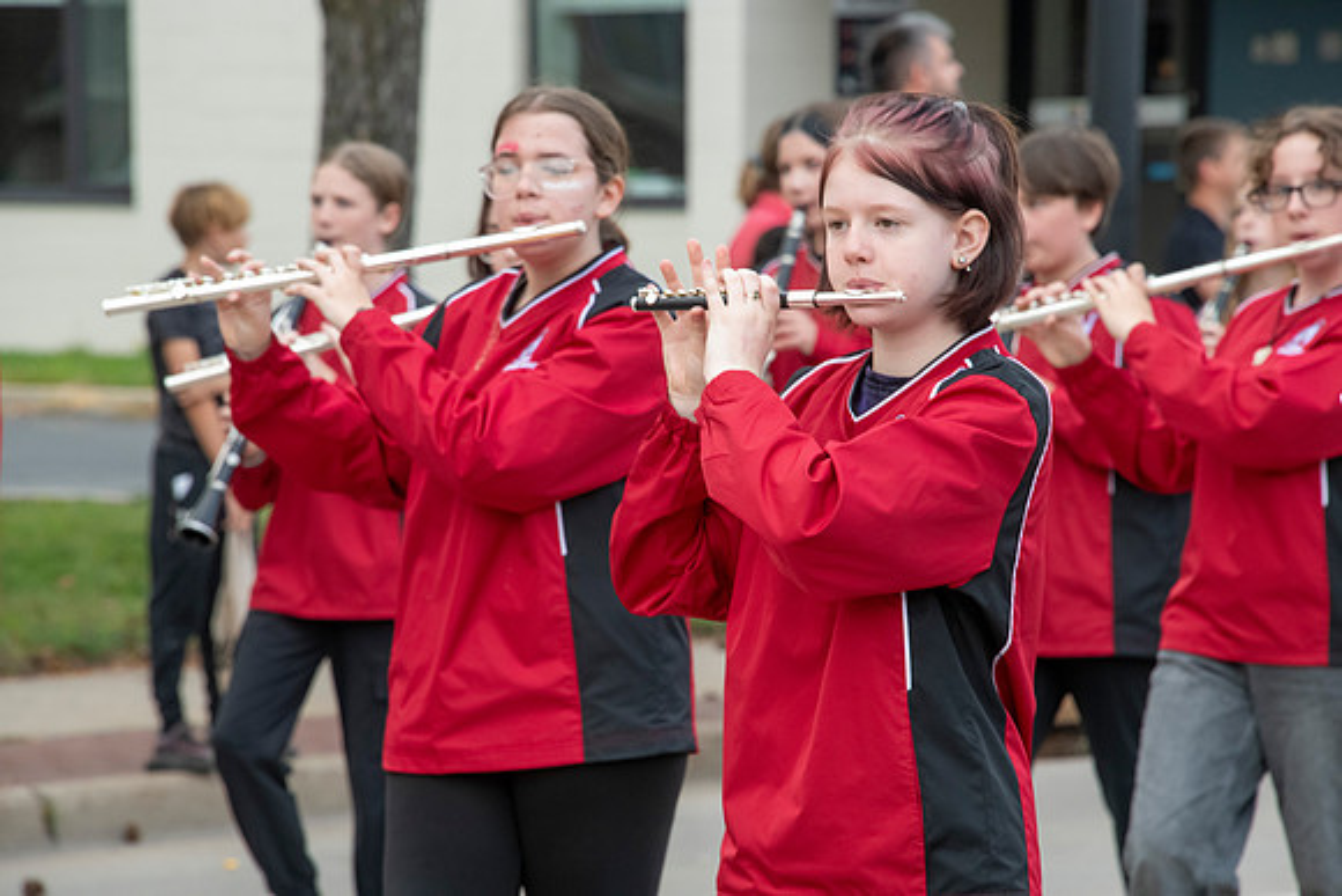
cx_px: 671
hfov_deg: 6.9
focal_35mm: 300
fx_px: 11185
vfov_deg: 4.6
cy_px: 448
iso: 3200
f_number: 11
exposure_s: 1/160
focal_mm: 300
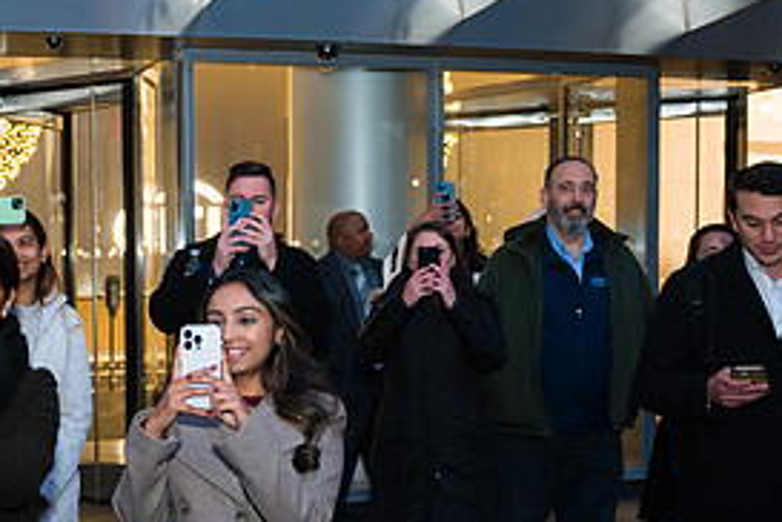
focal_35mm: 51
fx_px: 1108
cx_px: 0
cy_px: 373
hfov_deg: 35.2
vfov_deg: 26.2
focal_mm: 24
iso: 1600
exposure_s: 1/200
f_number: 4
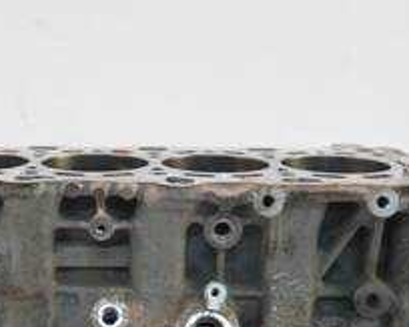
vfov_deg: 21.4
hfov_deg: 27.3
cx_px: 116
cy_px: 327
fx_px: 835
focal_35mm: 69
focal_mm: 15
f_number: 3.6
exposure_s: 1/60
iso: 1000
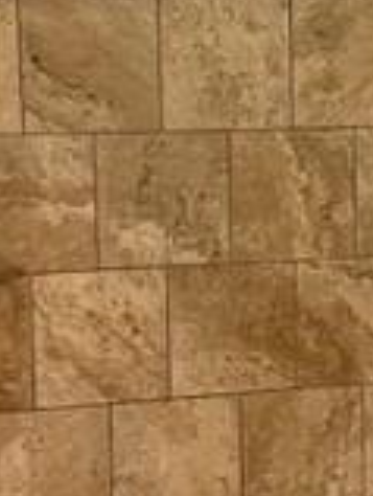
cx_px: 298
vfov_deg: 18.7
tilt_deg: -8.5
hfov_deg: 14.1
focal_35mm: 105
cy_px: 276
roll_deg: +1.5
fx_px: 1504
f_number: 1.6
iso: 125
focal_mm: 5.1
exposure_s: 1/60
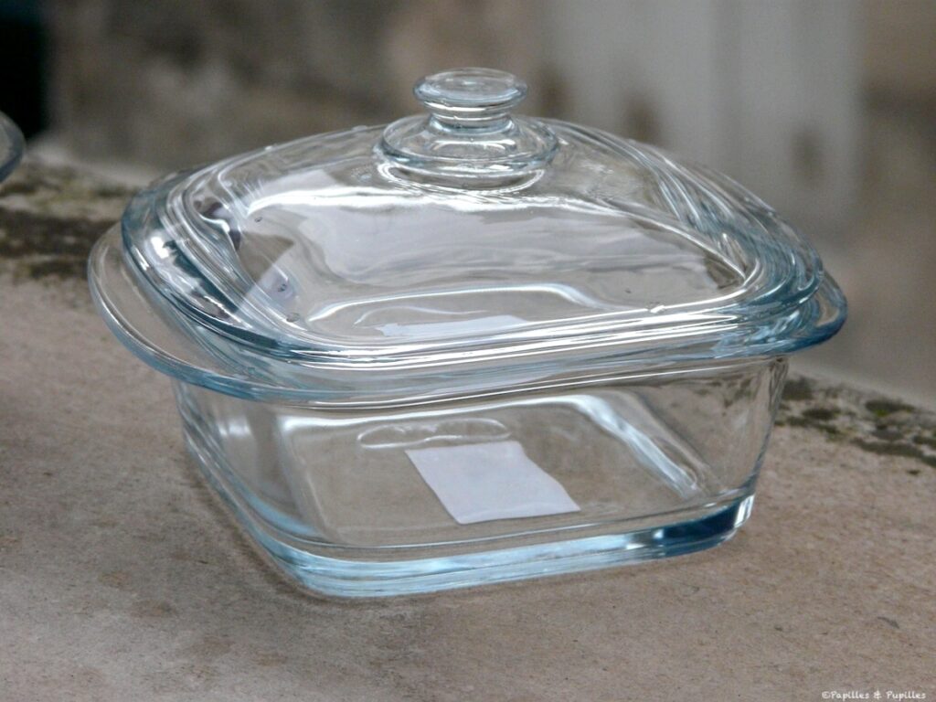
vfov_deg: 10.1
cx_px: 468
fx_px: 3975
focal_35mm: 147
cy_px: 351
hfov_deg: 13.4
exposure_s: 1/250
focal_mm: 24.2
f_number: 3.6
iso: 400
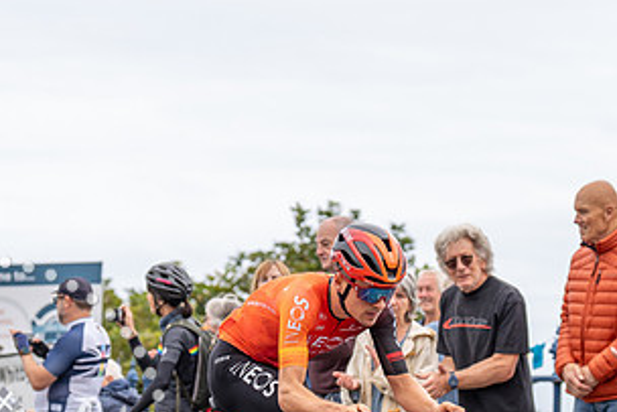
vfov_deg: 9.2
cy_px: 342
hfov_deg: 13.8
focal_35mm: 149
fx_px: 2555
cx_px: 296
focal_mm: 78
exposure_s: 1/1000
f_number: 3.5
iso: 320
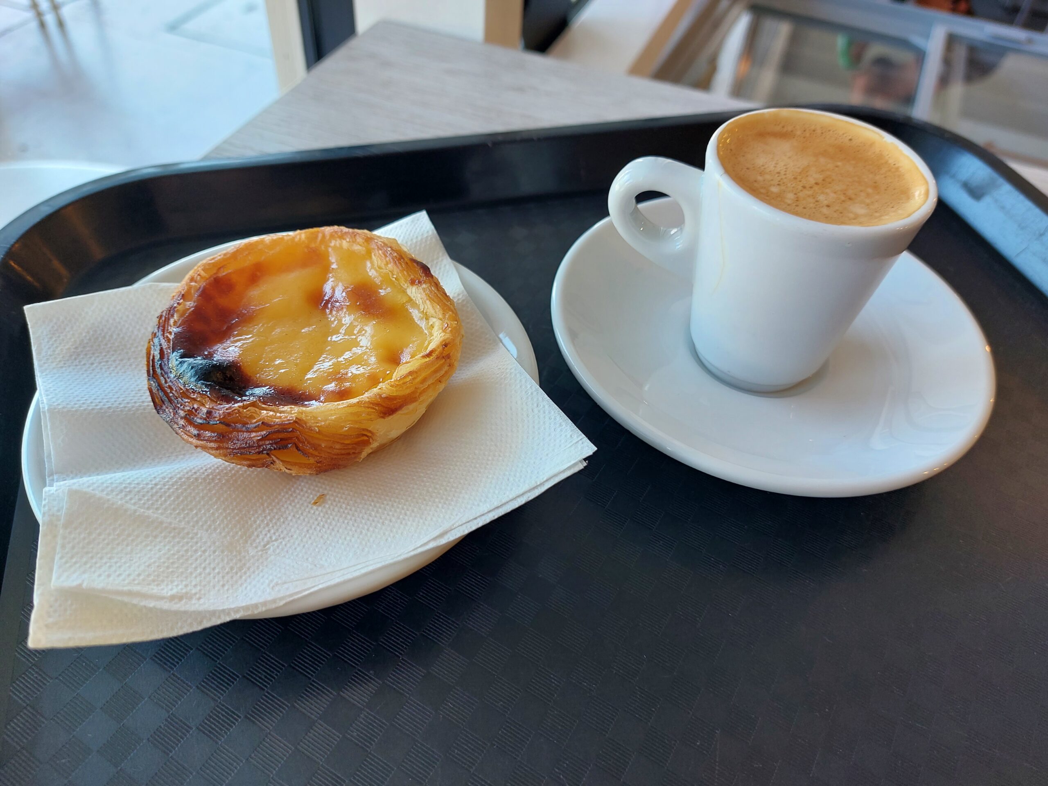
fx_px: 727
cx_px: 524
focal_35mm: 24
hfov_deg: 71.6
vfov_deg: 56.8
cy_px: 393
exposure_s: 1/50
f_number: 1.8
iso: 50
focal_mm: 5.23
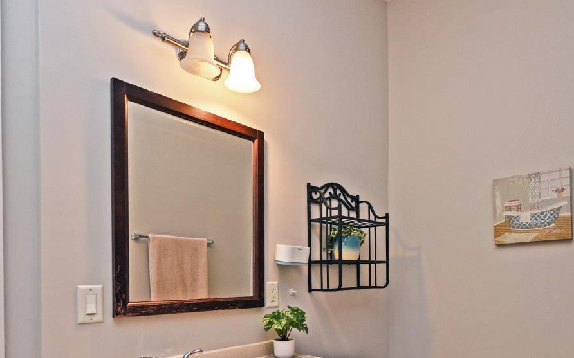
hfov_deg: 74.7
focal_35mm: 24
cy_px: 280
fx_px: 375
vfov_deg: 48.5
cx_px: 311
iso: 200
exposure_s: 1/80
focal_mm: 14
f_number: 4.5
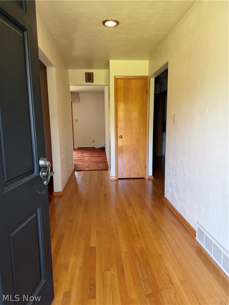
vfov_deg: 71.6
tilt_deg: -8.5
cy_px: 152
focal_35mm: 24
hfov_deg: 56.8
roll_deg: +0.8
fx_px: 212
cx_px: 114
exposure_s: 1/96
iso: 200
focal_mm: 6.76
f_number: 1.78
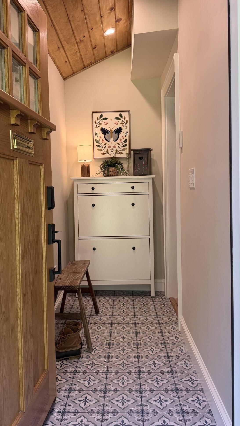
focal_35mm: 31
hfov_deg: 37.7
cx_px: 105
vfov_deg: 62.6
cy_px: 199
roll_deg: +0.7
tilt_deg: -1.4
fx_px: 351
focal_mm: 6.76
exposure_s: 1/142
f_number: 1.78
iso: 125
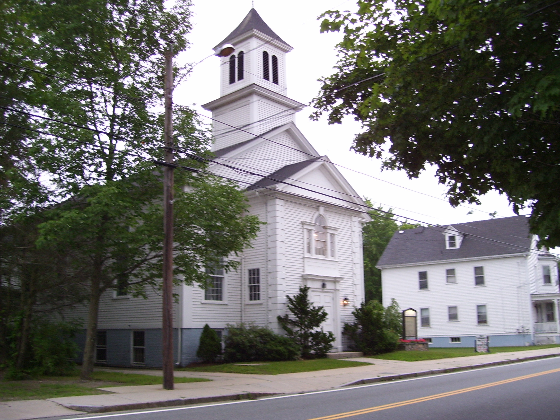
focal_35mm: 36
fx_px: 582
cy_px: 210
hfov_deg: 51.4
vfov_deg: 39.7
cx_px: 280
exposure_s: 1/60
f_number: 2.7
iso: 100
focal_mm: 6
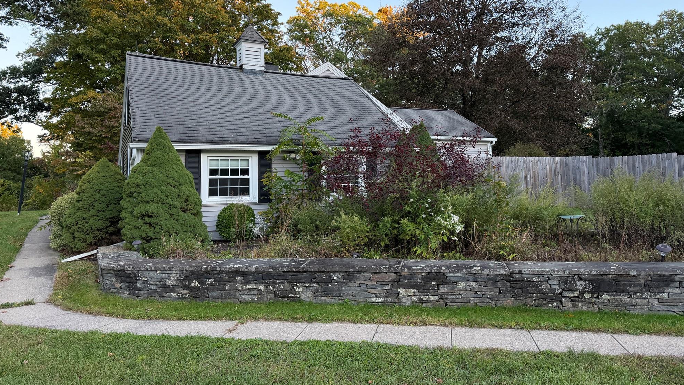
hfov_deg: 69.8
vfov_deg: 42.5
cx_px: 333
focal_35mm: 27
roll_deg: +2.0
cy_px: 138
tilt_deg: +5.7
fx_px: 490
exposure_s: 1/181
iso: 80
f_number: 1.78
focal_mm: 6.76
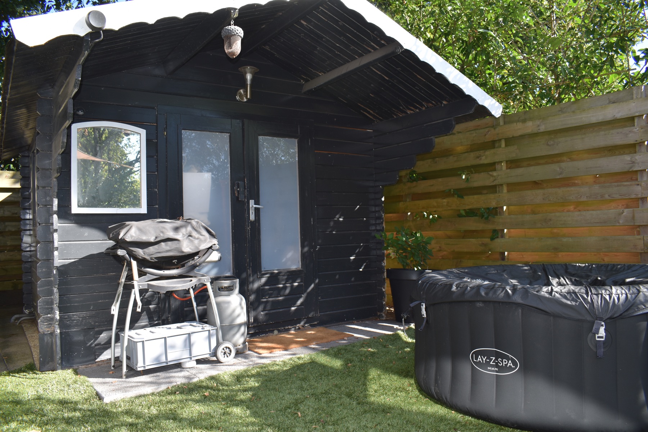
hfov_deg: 67.4
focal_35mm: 27
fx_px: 486
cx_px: 324
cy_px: 216
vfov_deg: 47.9
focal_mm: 18
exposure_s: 1/125
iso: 125
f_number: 5.6
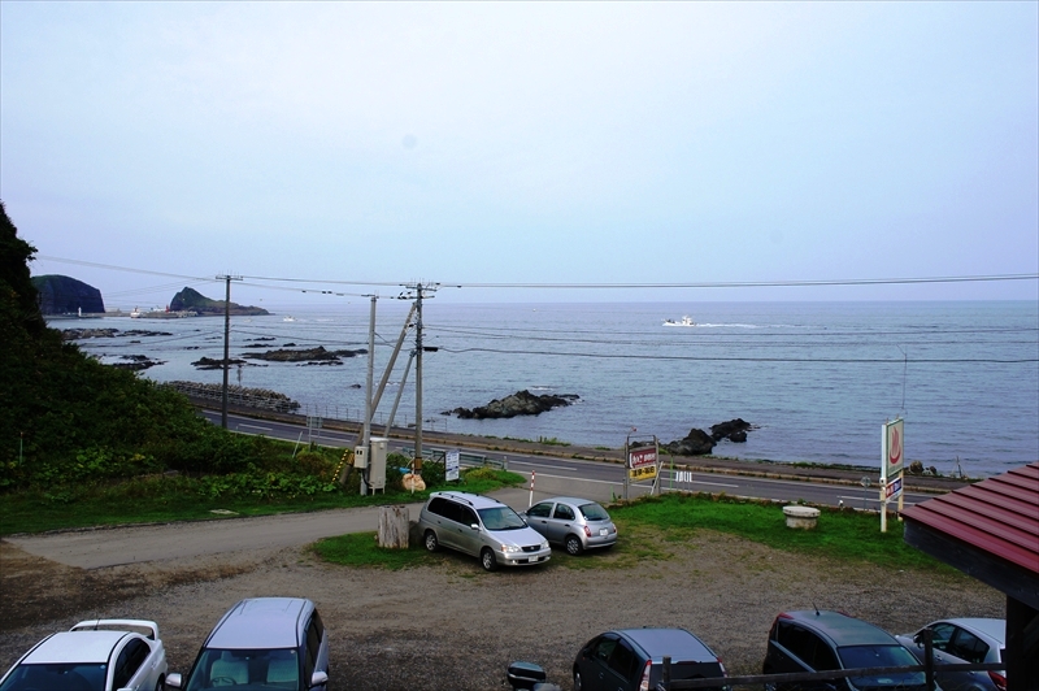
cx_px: 520
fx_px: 952
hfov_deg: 57.3
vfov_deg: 39.9
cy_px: 346
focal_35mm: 33
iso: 200
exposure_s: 1/125
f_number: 13
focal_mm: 22
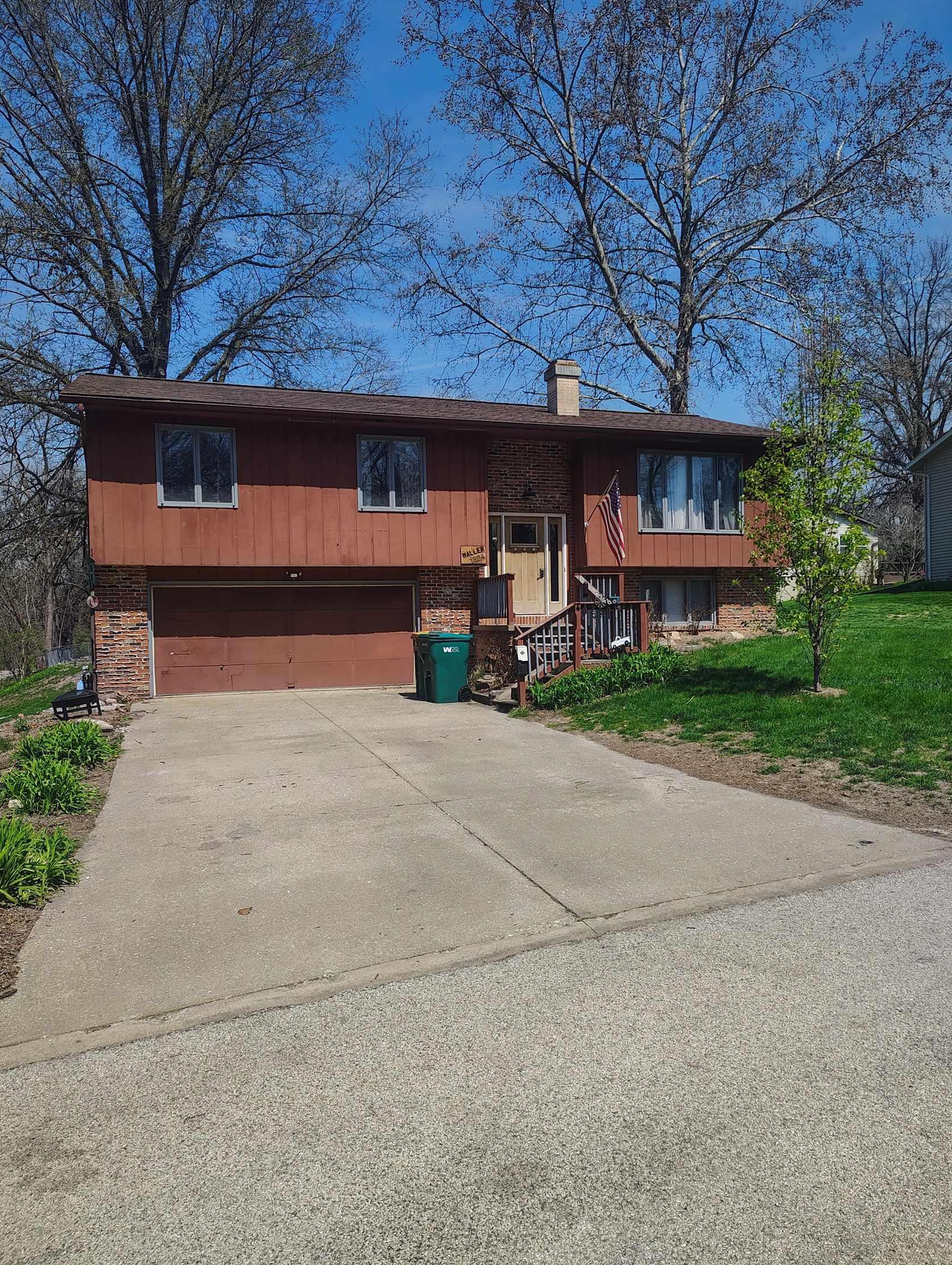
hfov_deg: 55.0
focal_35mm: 25
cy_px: 647
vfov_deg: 69.3
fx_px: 915
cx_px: 466
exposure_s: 1/1675
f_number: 1.8
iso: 100
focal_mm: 5.56
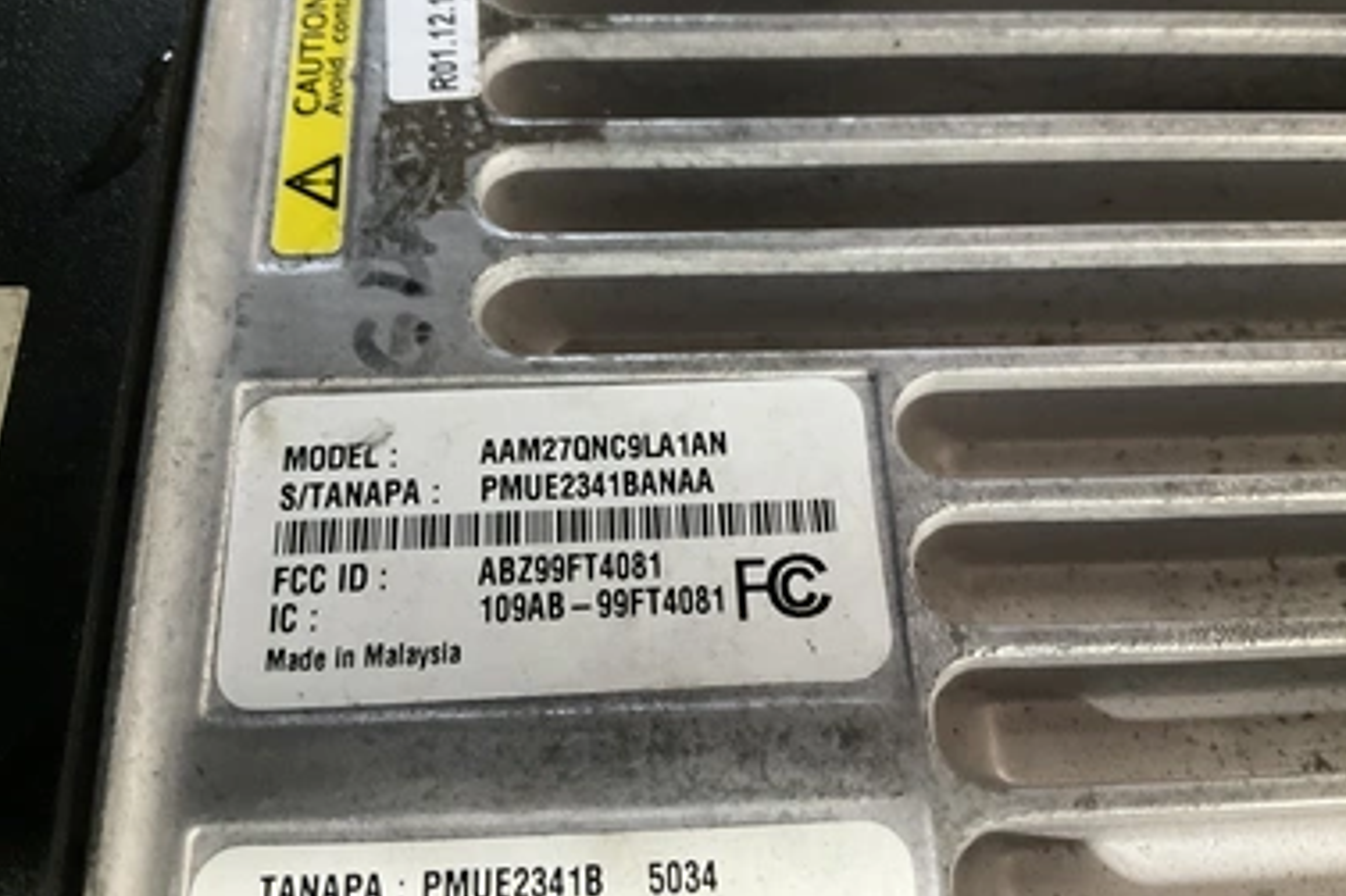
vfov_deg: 41.0
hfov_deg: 58.7
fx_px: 1196
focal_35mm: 32
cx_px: 682
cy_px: 411
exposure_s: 1/30
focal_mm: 3
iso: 400
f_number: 1.8
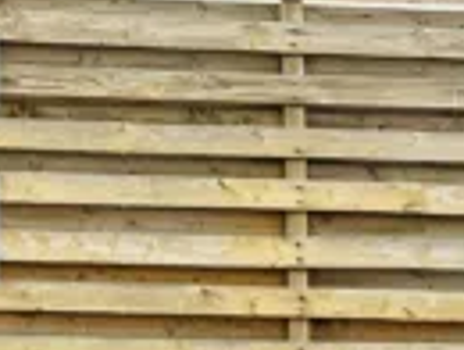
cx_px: 535
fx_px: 4230
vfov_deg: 4.6
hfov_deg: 6.2
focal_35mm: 315
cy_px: 804
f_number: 2.2
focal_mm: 7.5
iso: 64
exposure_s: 1/121
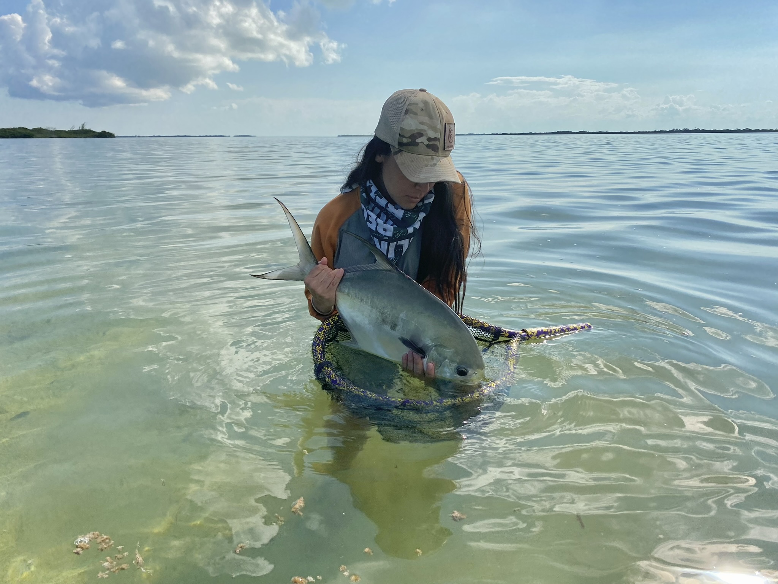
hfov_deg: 67.3
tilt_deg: -11.4
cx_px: 389
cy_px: 292
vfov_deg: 53.1
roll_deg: +0.3
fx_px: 584
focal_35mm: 26
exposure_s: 1/5236
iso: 32
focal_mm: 4.25
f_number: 1.8
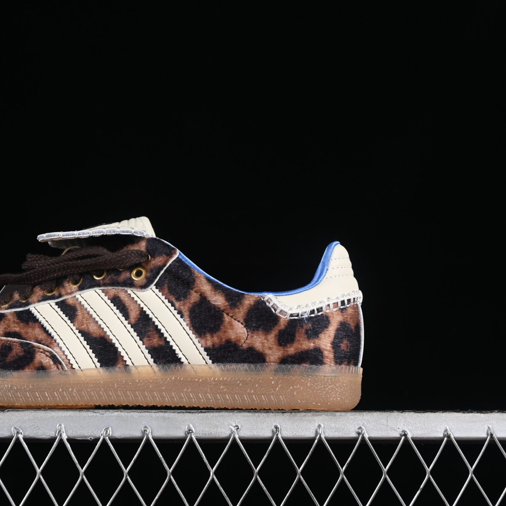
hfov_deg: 18.0
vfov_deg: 18.1
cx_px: 134
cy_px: 254
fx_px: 1588
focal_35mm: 96
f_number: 7.1
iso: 160
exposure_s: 1/80
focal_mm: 50
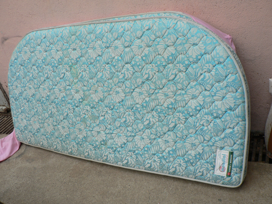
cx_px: 136
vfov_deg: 39.7
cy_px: 102
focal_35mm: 36
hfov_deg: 51.4
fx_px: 283
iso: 80
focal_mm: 6
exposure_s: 1/320
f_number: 2.8
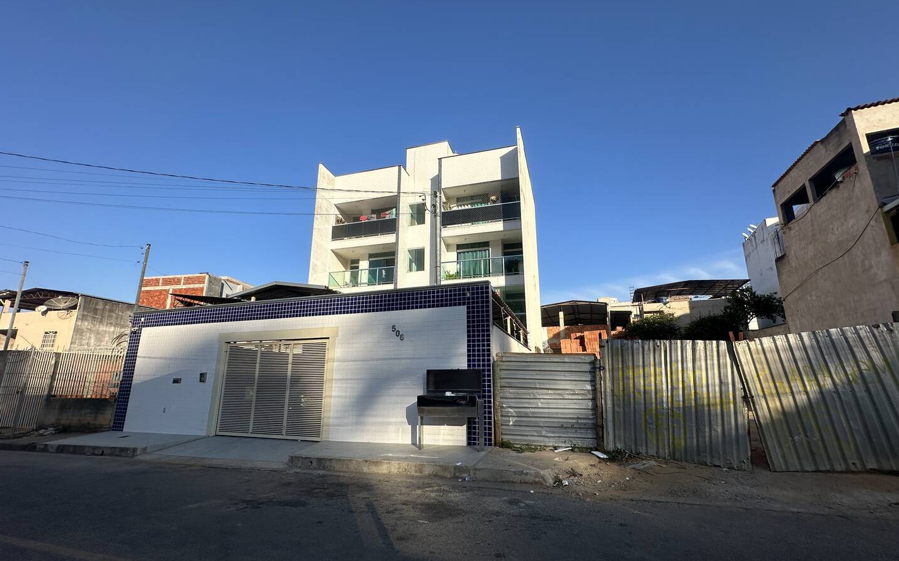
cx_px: 452
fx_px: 367
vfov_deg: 74.7
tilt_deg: +11.5
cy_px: 297
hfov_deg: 101.5
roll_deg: -0.5
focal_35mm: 15
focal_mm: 2.22
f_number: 2.2
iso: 50
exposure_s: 1/2092
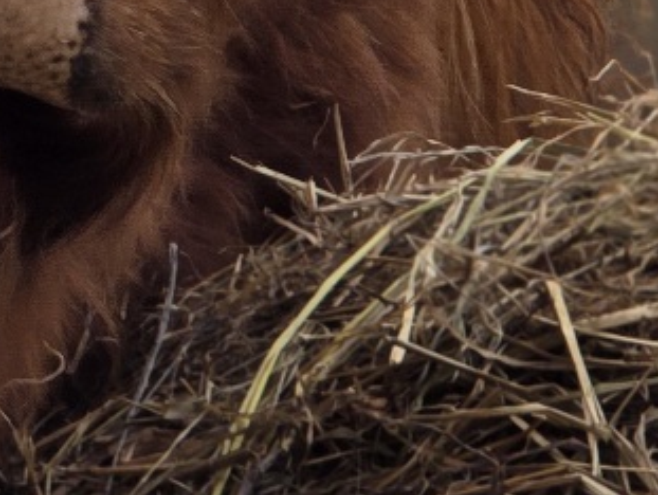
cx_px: -180
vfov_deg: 2.5
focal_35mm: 591
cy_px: -603
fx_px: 11247
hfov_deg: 3.3
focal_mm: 18.6
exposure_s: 1/50.3
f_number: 3.4
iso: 50
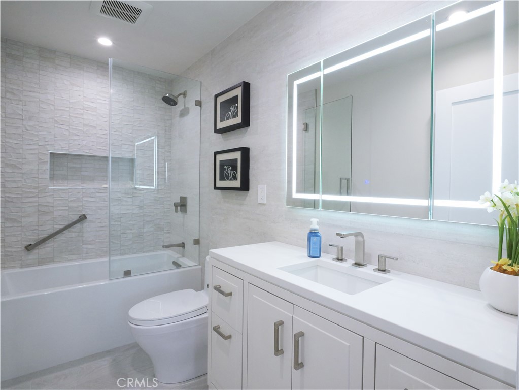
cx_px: 260
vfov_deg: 71.6
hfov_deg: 87.7
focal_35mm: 18
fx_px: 270
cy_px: 195
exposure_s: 1/160
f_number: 8
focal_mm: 9
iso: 3200
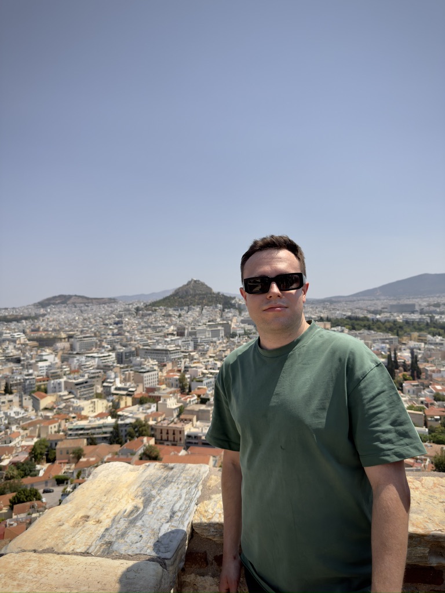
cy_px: 296
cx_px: 222
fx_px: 411
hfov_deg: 56.8
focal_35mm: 24
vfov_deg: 71.6
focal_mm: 6.76
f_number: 1.78
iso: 100
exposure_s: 1/9434
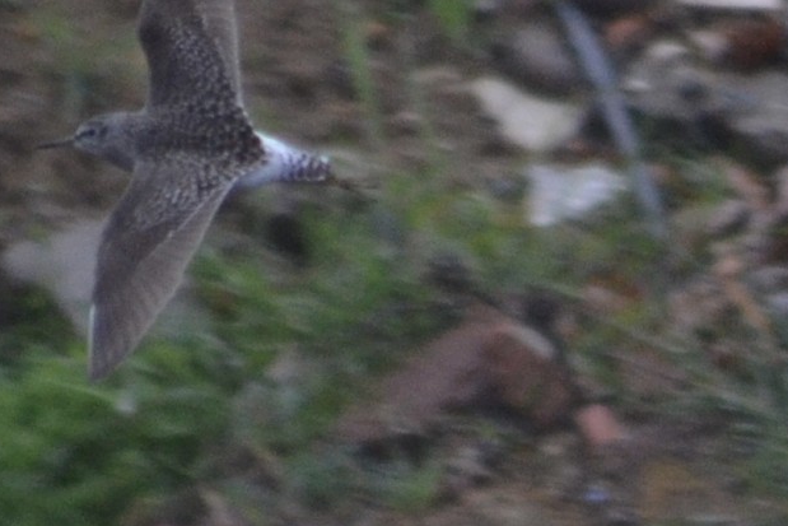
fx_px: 16704
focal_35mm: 763
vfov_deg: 1.8
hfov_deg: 2.7
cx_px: 253
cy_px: 138
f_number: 5.6
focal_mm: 300
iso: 800
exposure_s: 1/800
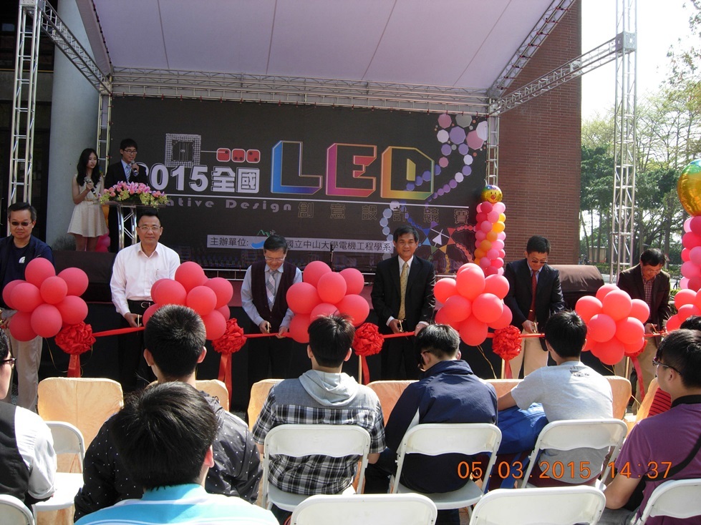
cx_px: 350
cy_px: 262
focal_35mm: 36
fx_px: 729
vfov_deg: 39.6
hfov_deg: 51.4
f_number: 4.3
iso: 50
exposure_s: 1/197
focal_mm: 7.5
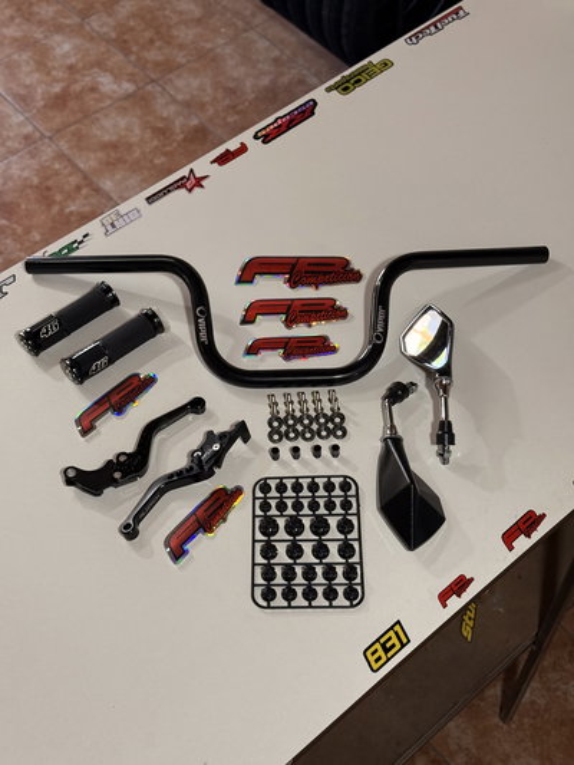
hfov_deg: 30.3
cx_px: 287
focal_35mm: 48
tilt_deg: -54.6
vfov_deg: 39.6
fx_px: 1061
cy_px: 382
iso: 125
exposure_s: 1/168
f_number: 1.78
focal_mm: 6.76
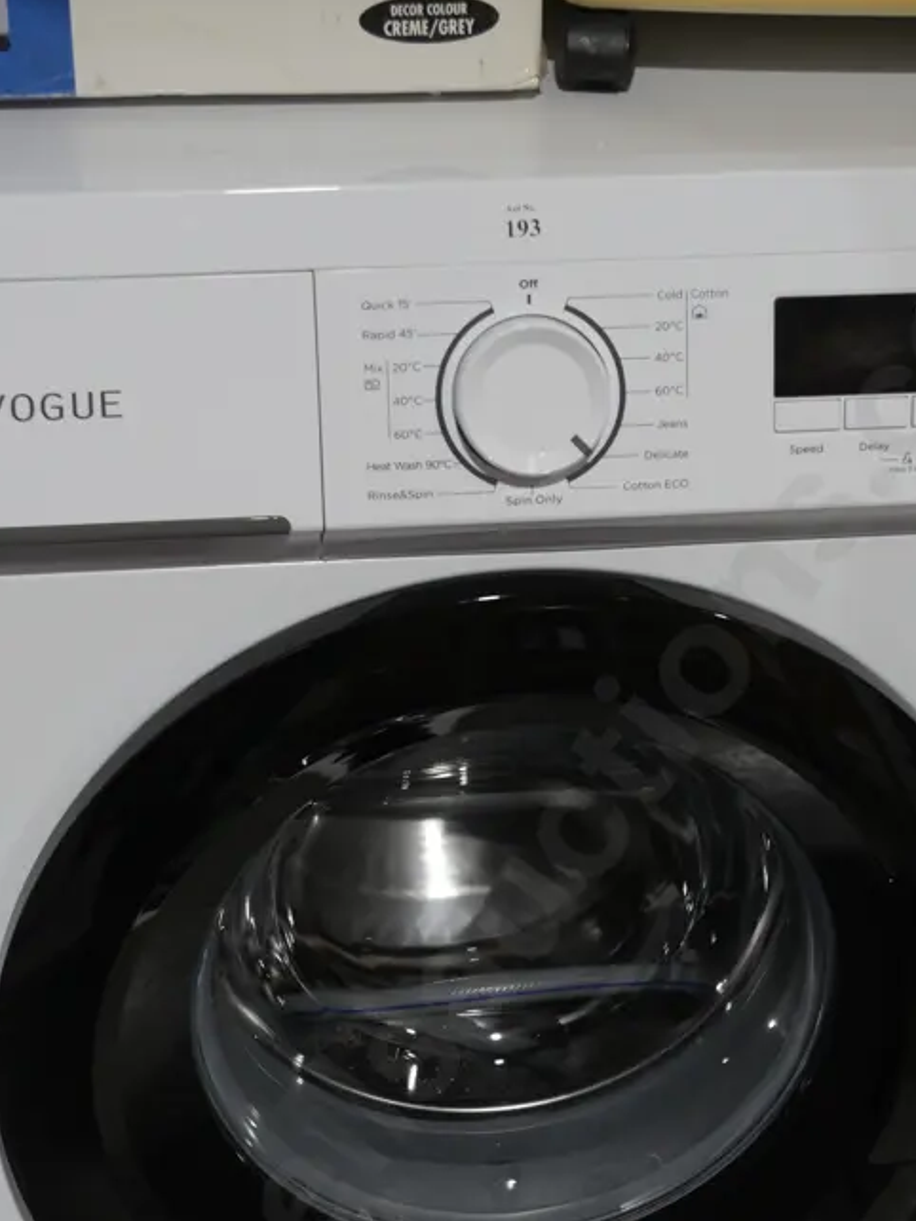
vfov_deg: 23.3
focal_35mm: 83
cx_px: 533
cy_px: 896
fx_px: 2926
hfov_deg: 17.8
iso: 400
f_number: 5.3
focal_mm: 26
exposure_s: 1/60
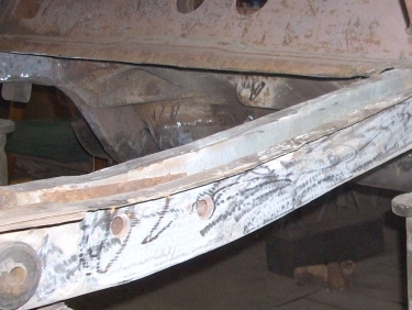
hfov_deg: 25.3
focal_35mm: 74
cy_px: 136
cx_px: 391
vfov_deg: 19.9
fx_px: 882
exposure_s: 1/60
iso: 200
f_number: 2.8
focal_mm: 6.2
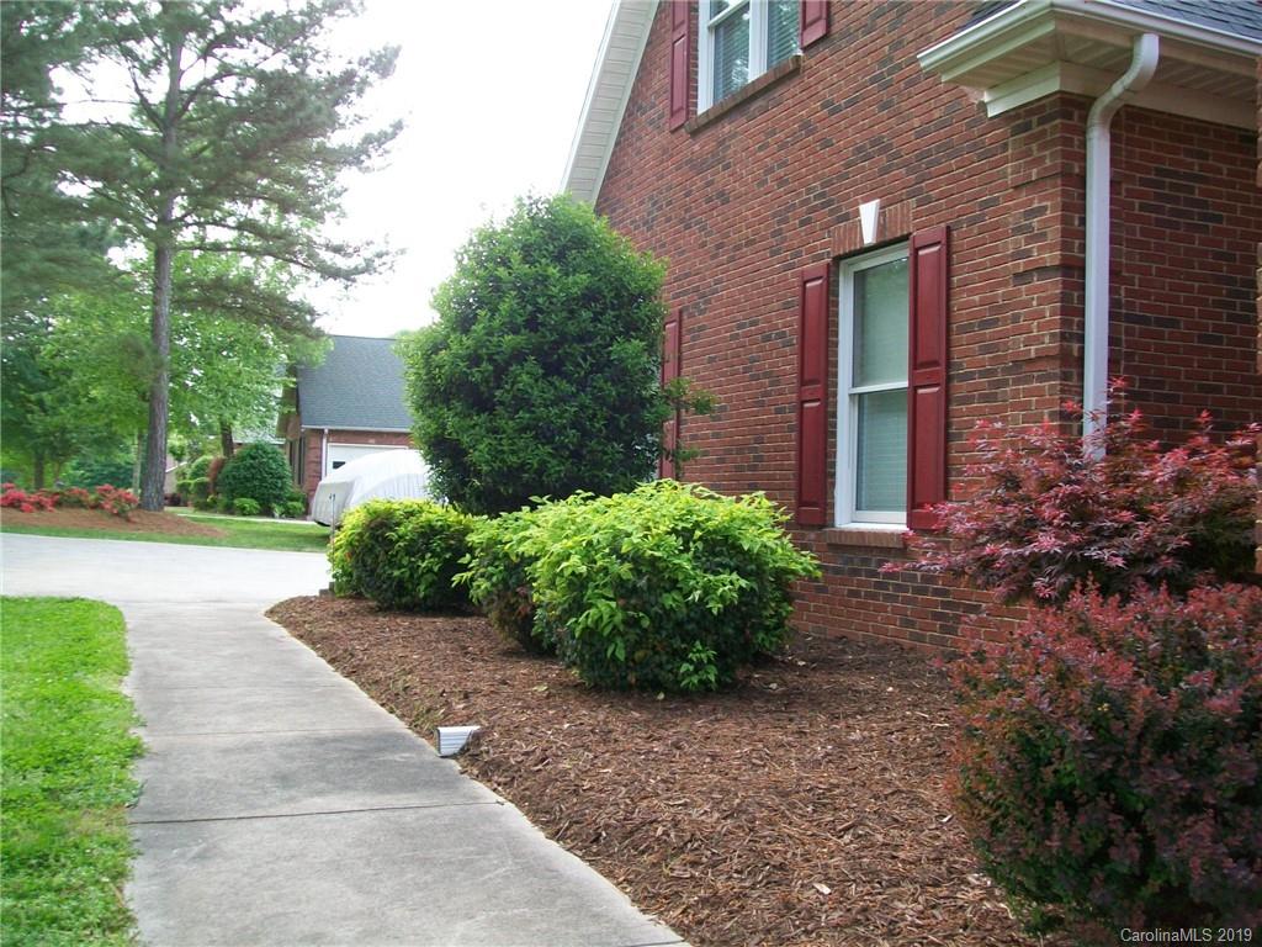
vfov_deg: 39.7
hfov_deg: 51.4
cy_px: 474
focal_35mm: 36
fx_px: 1312
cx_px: 631
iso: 64
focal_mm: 6
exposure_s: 1/80
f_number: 2.7
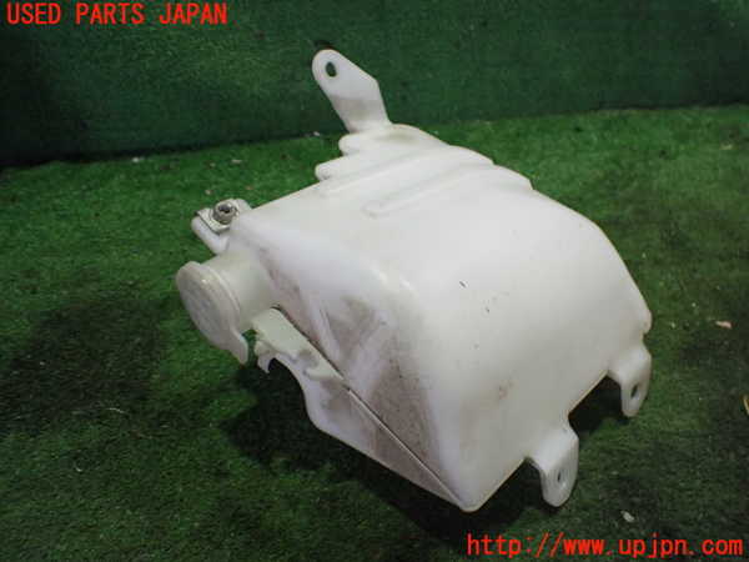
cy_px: 281
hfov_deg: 60.0
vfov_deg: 46.8
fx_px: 649
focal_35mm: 30
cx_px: 374
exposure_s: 1/80
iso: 800
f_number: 2.3
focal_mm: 5.4
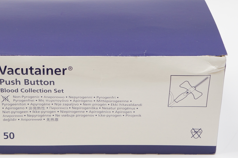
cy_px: 77
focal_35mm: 92
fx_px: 608
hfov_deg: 22.0
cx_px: 73
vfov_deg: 14.8
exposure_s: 1/60
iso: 400
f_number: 5.6
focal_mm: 32
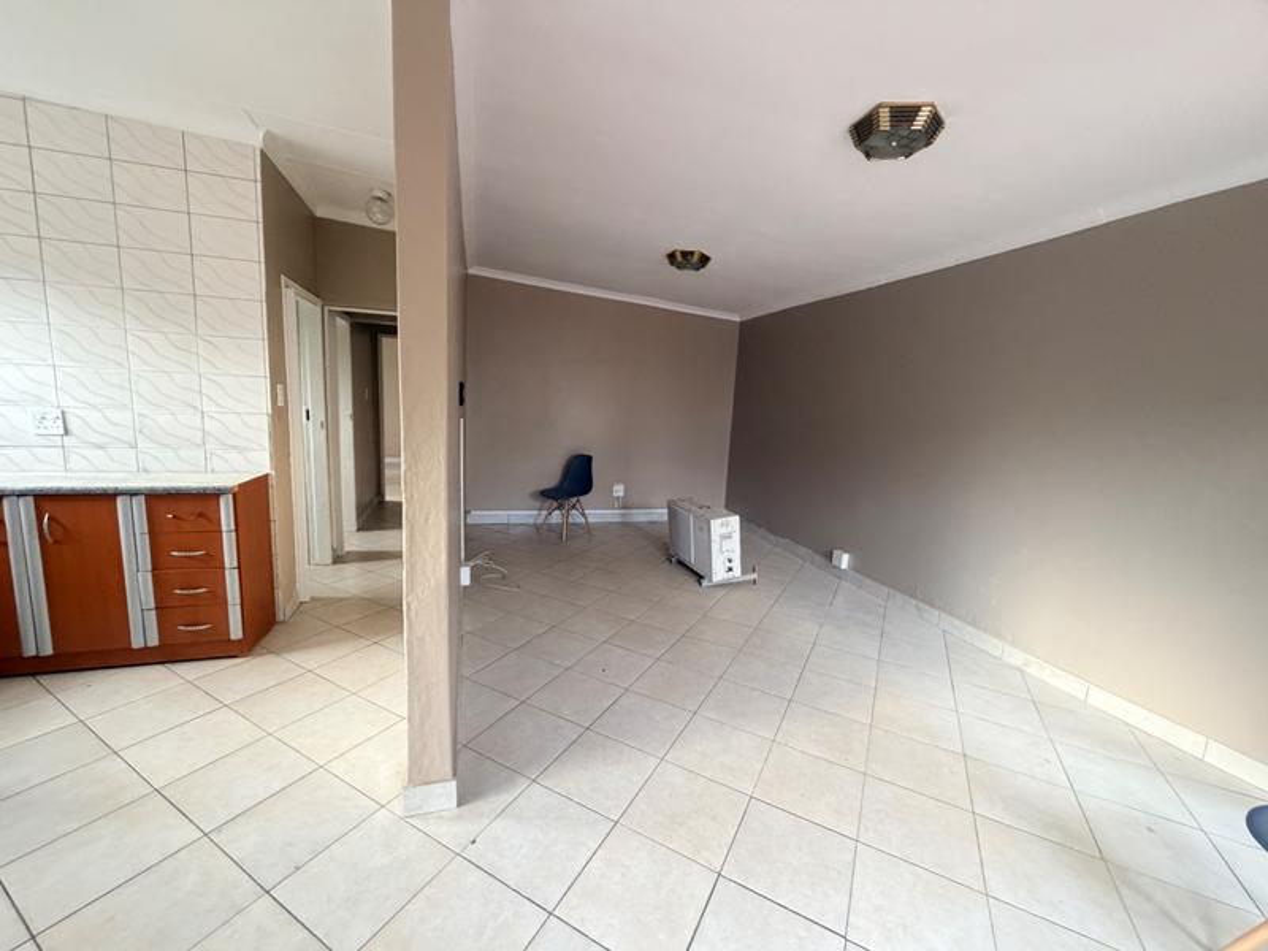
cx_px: 634
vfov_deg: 85.7
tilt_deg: -6.5
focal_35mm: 14
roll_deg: -2.1
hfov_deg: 102.1
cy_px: 476
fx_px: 513
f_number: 2.2
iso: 320
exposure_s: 1/60
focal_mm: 2.22
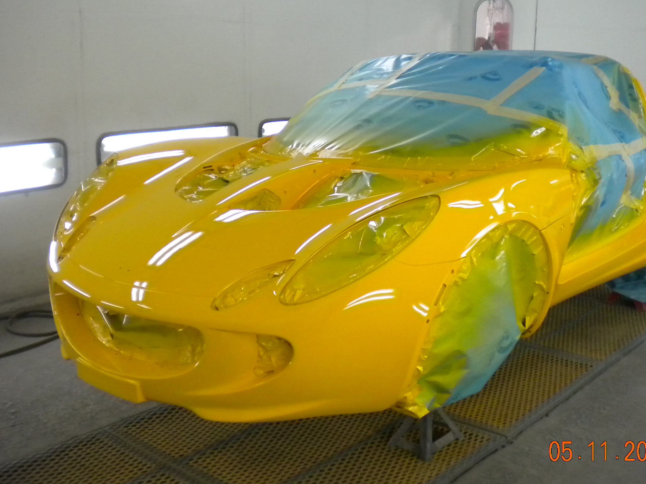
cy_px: 210
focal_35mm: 44
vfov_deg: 32.8
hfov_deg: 42.7
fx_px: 821
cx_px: 392
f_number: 3.1
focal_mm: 6.3
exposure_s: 1/72.2
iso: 400
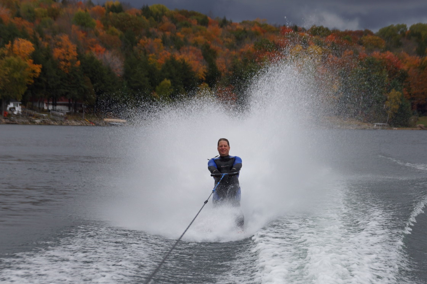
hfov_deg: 19.5
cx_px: 214
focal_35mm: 105
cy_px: 142
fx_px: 1245
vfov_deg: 13.0
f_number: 6.3
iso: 100
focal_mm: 70
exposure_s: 1/200
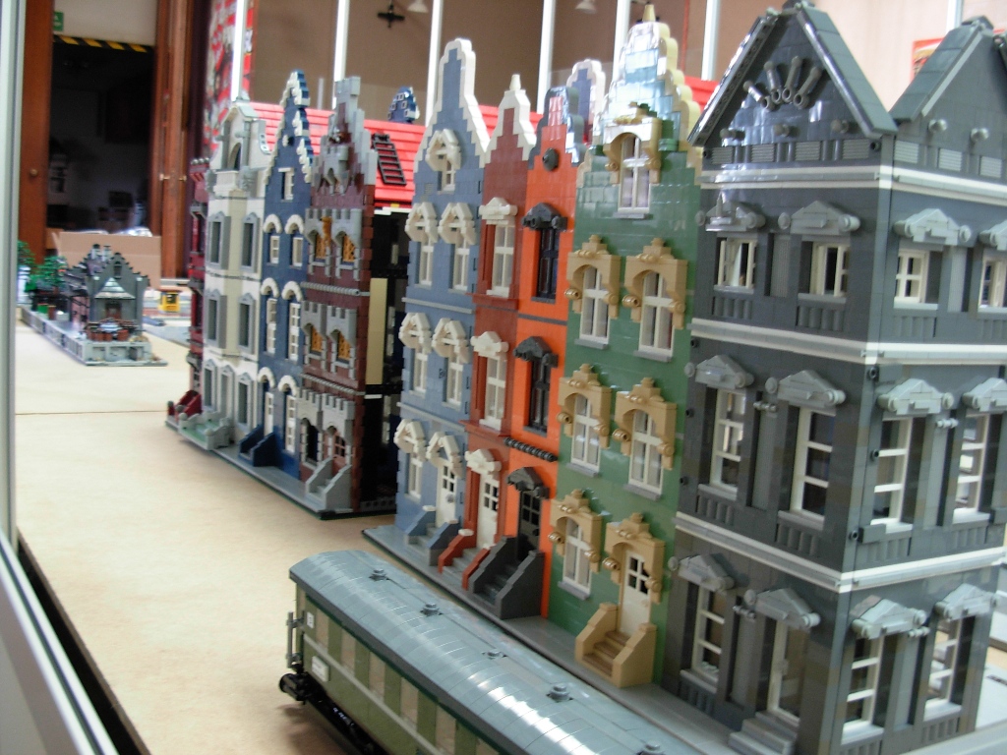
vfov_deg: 37.7
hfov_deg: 49.0
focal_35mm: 38
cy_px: 378
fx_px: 1105
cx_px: 504
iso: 105
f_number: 2.9
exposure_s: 1/4
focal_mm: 6.3
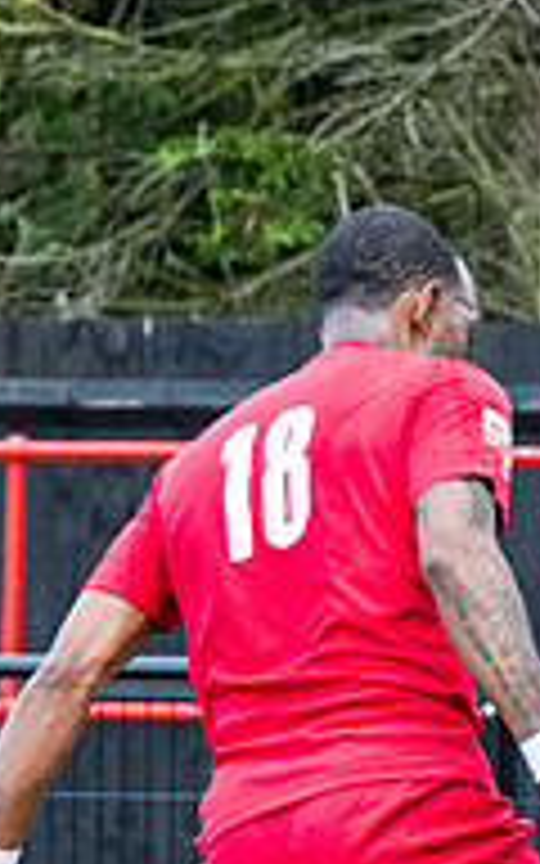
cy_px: 957
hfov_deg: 1.0
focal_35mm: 1276
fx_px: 30046
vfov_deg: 1.6
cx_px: 33
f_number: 4
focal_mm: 150
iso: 800
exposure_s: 1/1600
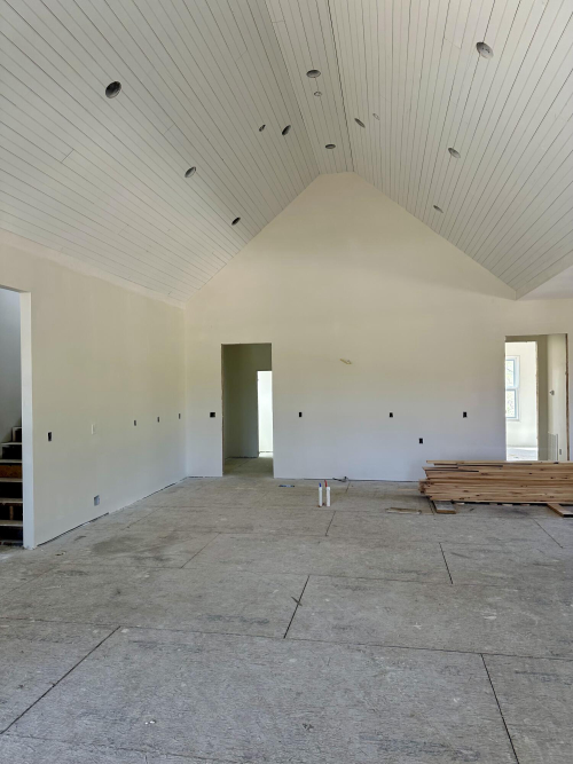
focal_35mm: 24
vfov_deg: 71.6
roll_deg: +0.8
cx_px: 286
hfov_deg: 56.8
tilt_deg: +0.7
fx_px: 530
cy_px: 382
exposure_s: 1/151
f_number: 1.78
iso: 100
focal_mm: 6.86
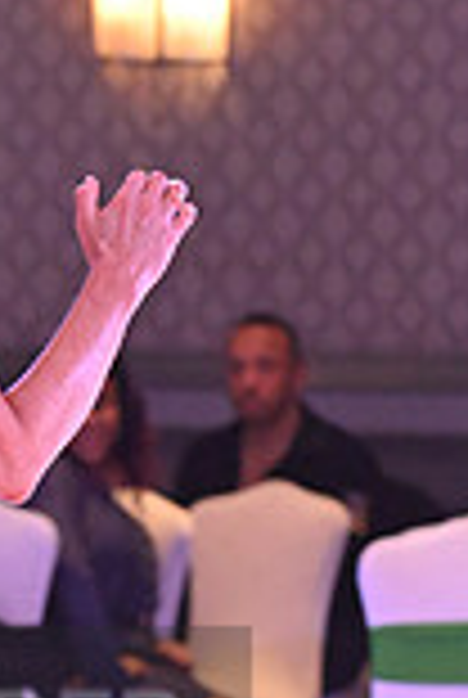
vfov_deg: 4.2
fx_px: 9434
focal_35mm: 486
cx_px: -367
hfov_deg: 2.8
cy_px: 779
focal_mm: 130
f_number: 5.6
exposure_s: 1/400
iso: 5000
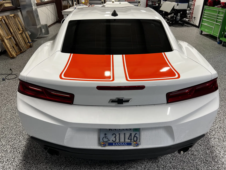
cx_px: 113
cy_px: 85
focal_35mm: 26
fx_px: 170
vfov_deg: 53.1
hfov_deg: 67.3
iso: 100
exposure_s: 1/120
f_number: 1.5
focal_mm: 5.7
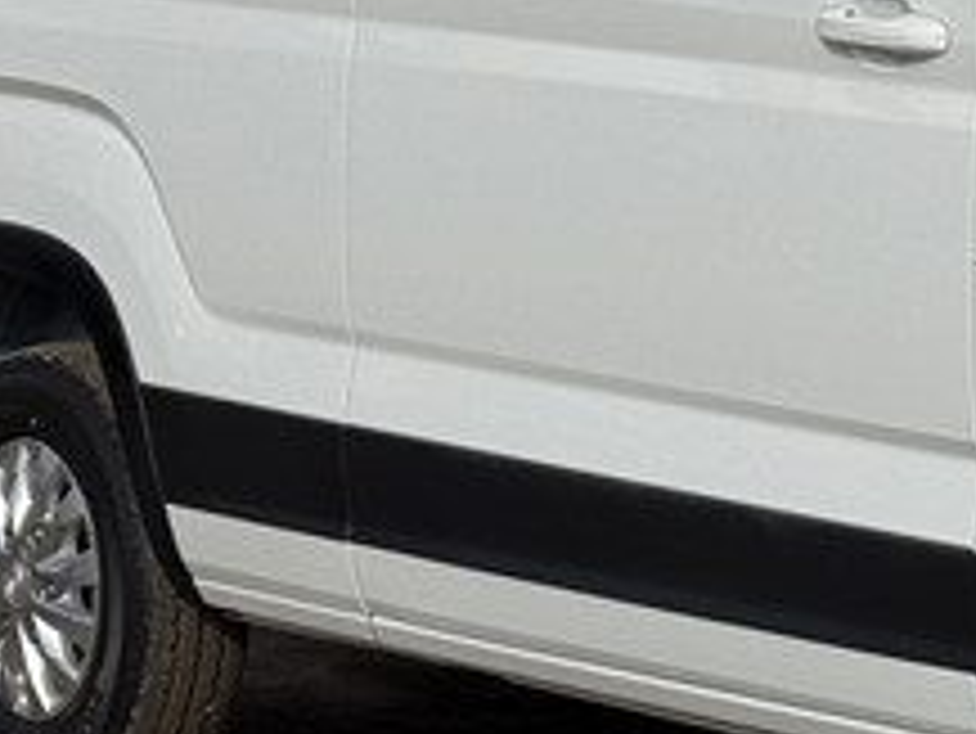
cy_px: 133
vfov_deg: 7.5
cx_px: 1547
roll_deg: -0.2
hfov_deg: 9.6
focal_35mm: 199
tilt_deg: -2.5
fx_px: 5614
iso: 80
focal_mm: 6.76
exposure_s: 1/11364
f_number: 1.78
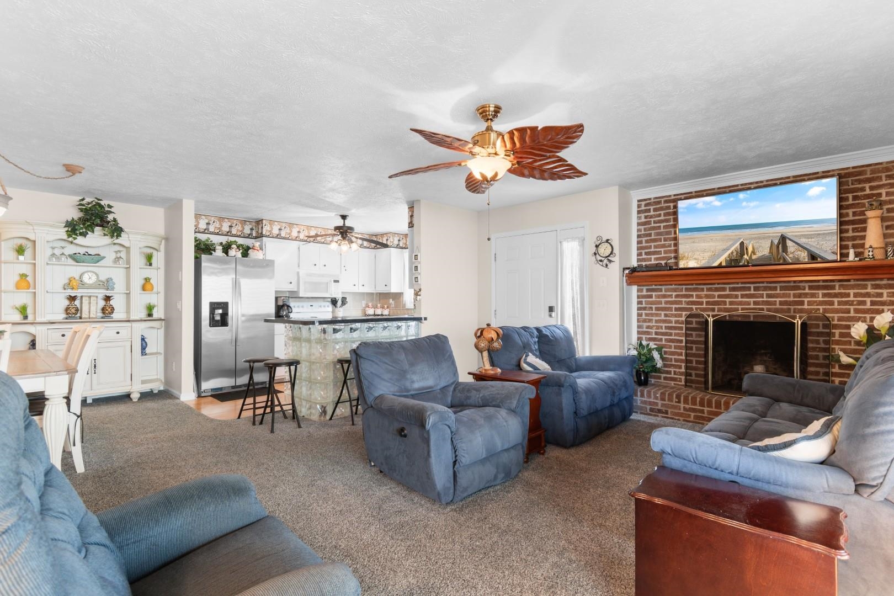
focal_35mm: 16
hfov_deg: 96.7
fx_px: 397
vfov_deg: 73.7
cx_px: 447
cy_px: 298
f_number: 4.8
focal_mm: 11
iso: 100
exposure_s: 1
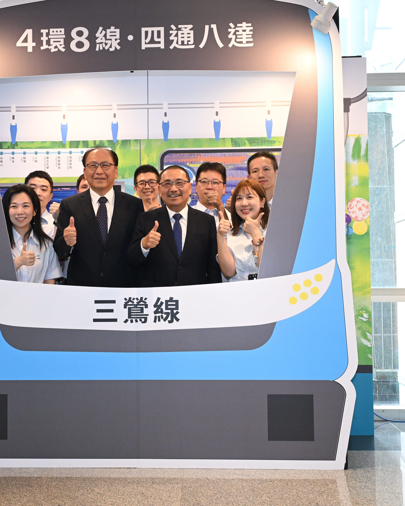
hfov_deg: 29.2
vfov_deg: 36.1
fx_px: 776
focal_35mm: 52
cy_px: 247
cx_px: 173
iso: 3600
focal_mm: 33.5
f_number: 5.6
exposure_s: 1/200
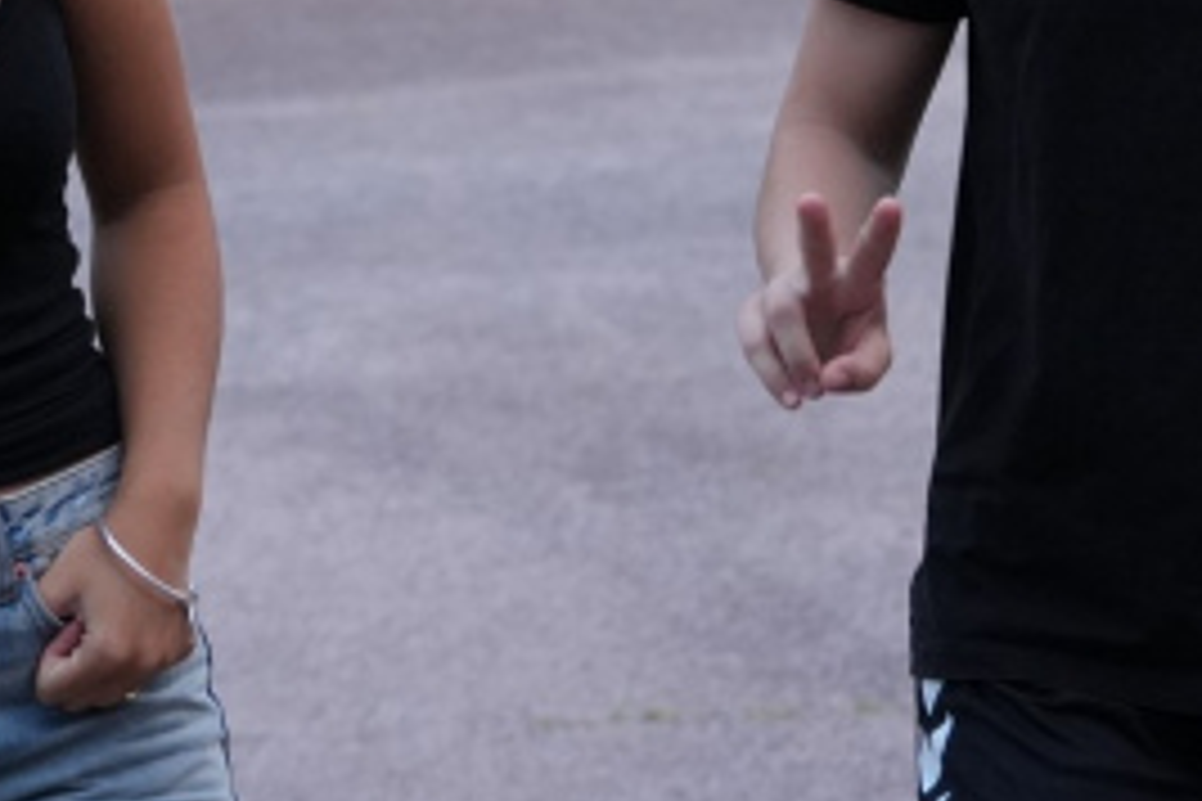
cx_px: 1342
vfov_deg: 7.2
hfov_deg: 10.7
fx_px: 6310
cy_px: -349
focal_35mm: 189
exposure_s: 1/250
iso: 800
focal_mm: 42
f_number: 3.2
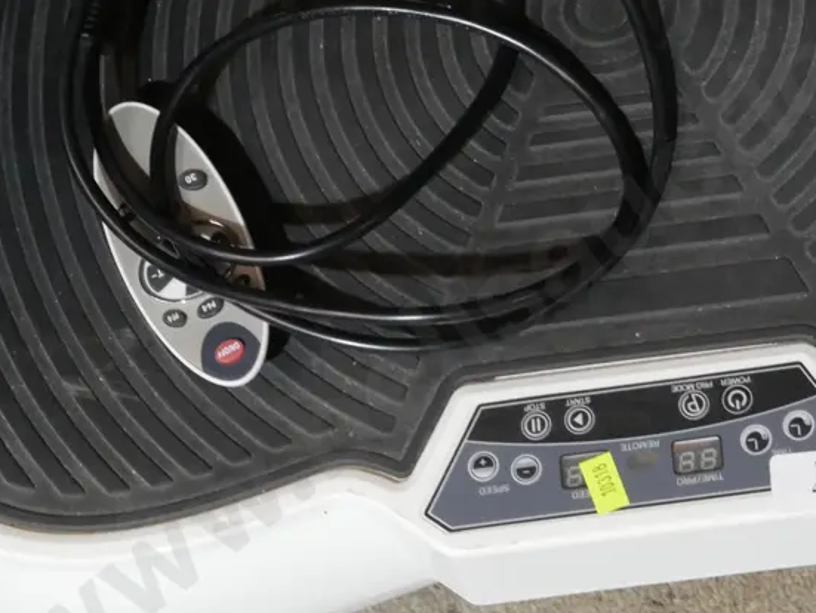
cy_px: 210
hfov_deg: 15.1
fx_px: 3066
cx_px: 635
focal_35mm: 130
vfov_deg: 11.4
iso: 2500
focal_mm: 35
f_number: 5.5
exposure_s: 1/80
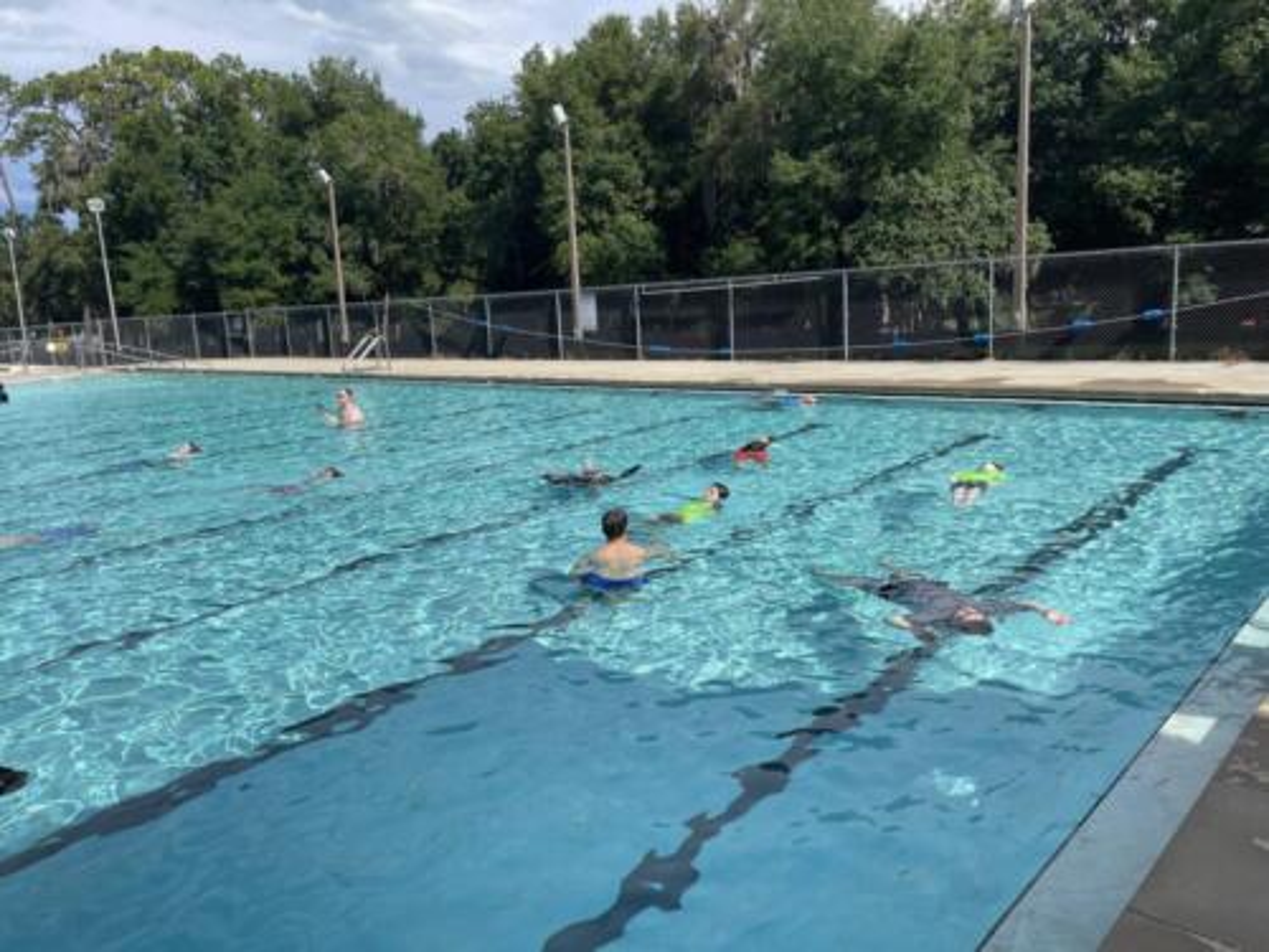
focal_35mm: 26
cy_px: 476
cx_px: 634
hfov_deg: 67.3
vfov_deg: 53.1
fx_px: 953
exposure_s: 1/4132
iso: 32
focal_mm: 4.2
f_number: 1.6
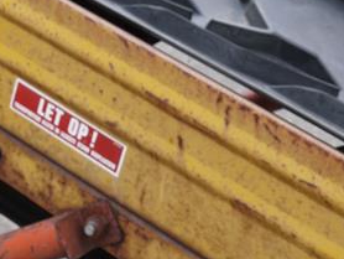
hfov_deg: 16.9
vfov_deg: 12.9
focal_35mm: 115
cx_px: 49
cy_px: 162
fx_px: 1144
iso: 100
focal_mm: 25
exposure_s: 1/200
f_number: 6.3
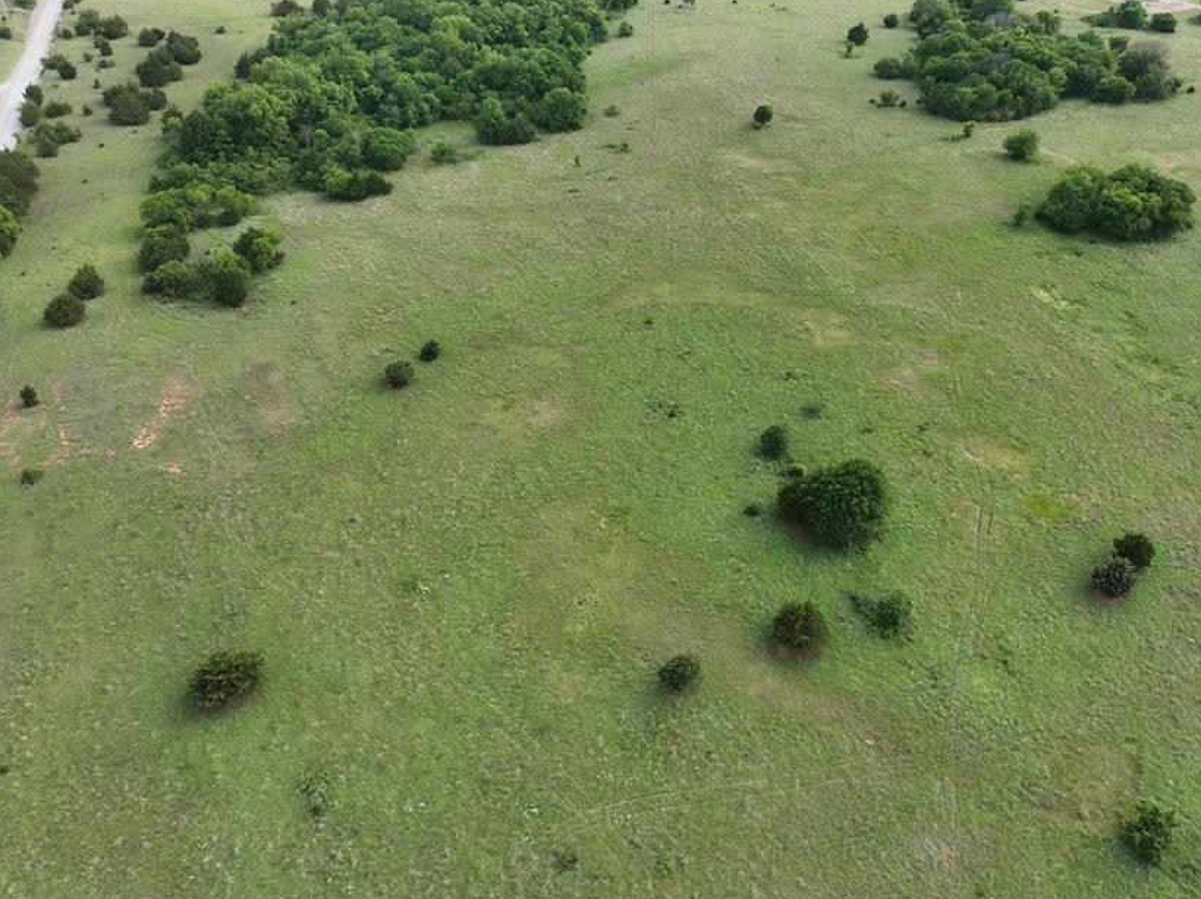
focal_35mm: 30
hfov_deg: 59.8
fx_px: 1040
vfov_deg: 46.7
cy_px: 424
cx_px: 679
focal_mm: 12.29
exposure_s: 1/400
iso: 100
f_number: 4
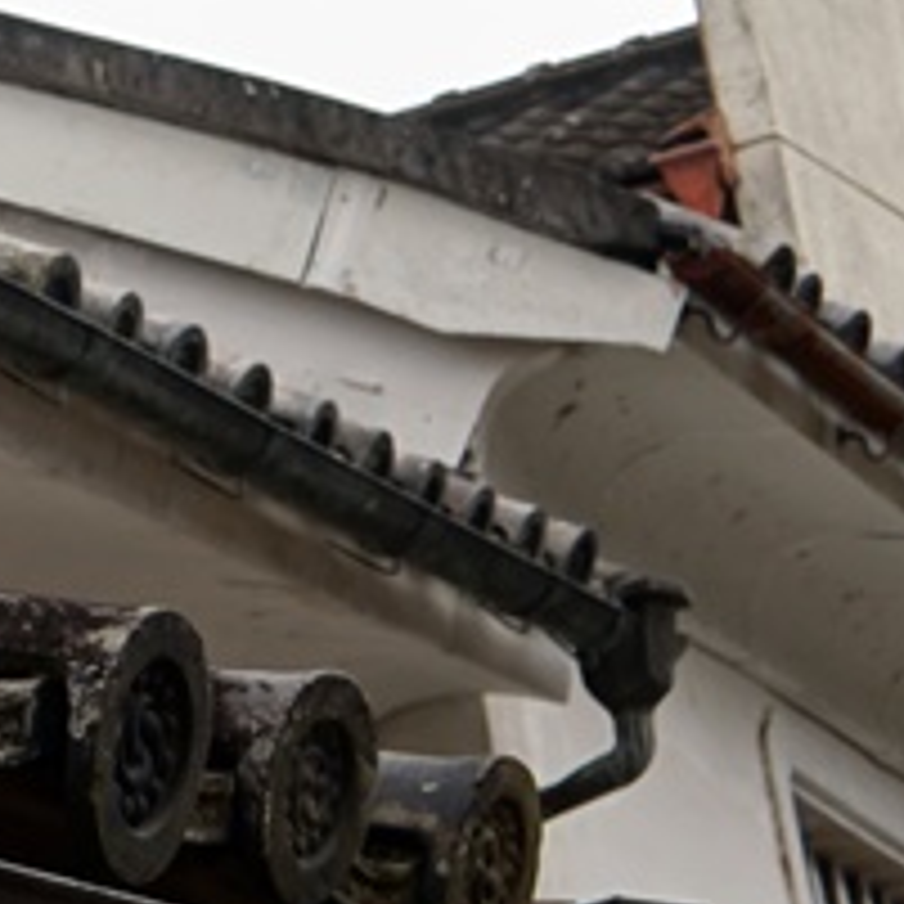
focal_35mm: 196
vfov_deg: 8.7
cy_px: -439
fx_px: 5791
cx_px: -926
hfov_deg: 8.5
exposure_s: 1/125
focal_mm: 30
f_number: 8
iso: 100
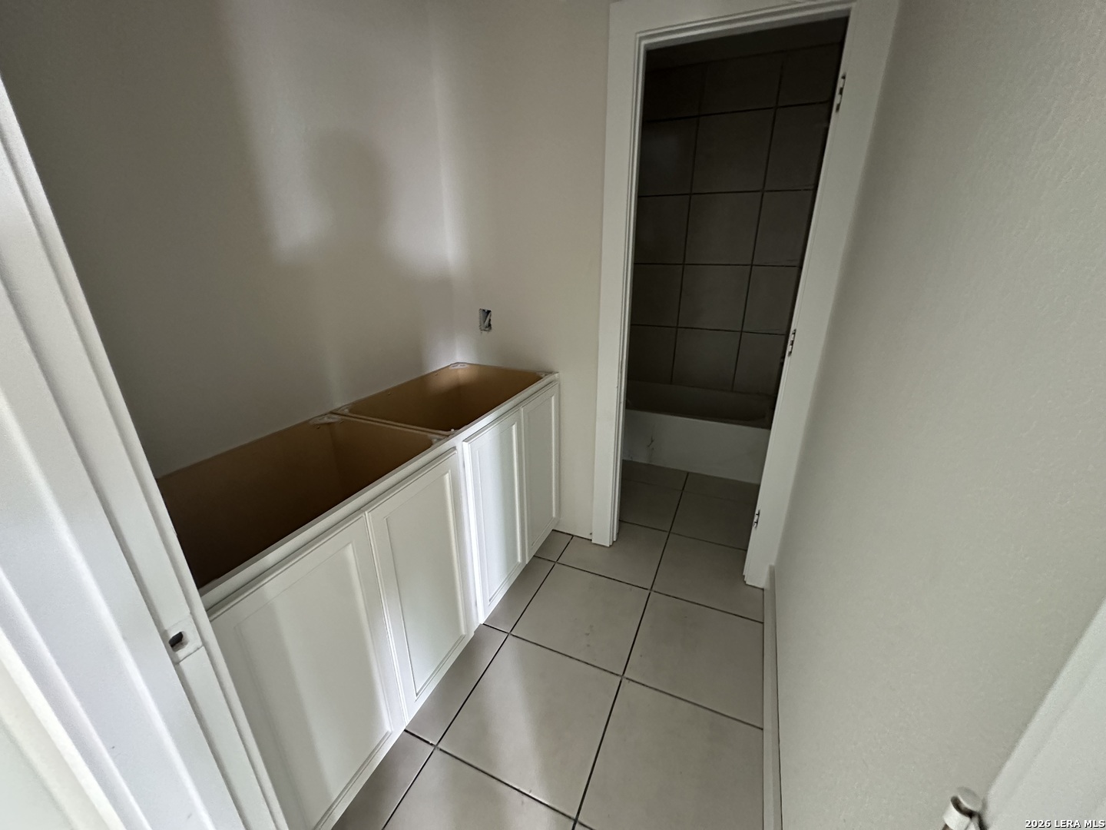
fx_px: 447
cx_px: 553
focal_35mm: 14
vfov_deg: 85.7
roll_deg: -0.1
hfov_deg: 102.1
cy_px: 415
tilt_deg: -21.5
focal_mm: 2.22
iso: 1000
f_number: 2.2
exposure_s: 1/60
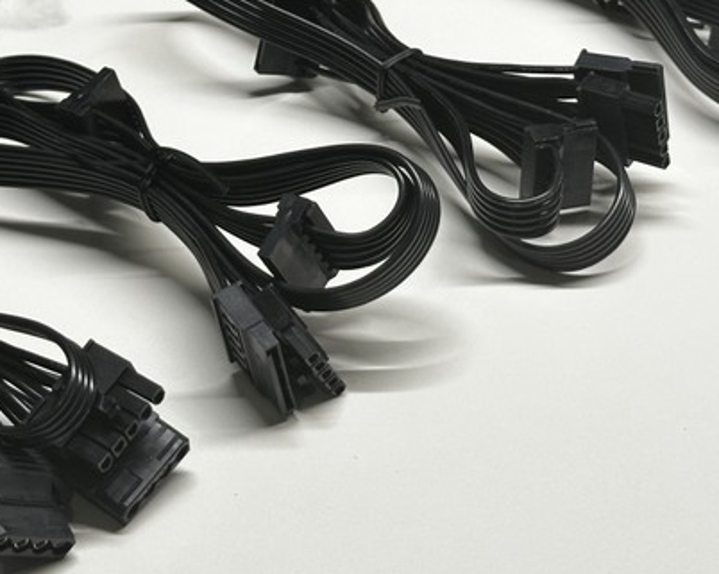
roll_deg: +1.3
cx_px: 300
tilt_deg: -34.4
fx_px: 1935
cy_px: 115
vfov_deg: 16.7
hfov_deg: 21.0
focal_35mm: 91
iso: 80
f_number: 1.78
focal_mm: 6.86
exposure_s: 1/82
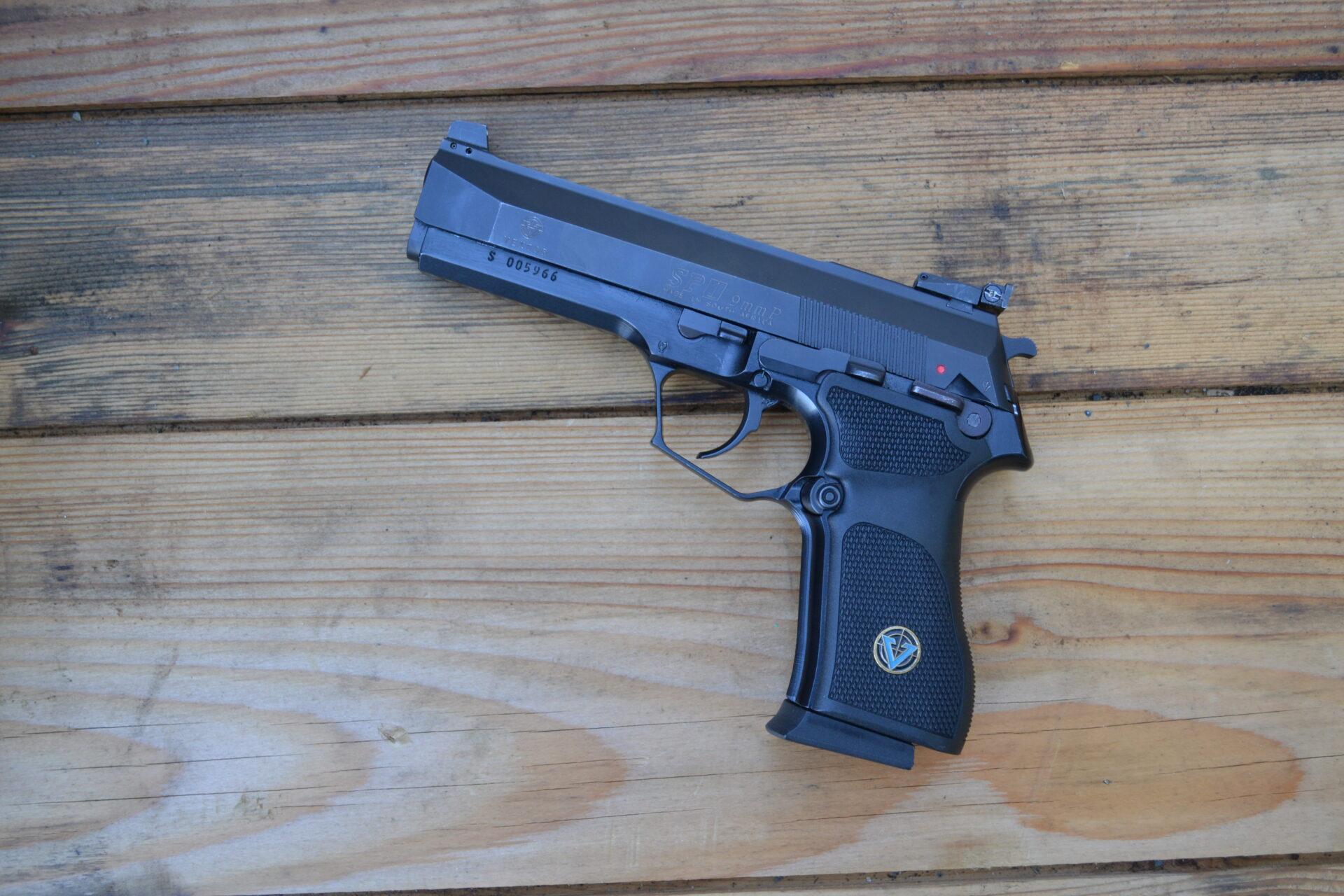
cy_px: 448
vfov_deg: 31.9
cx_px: 672
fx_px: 1568
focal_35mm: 42
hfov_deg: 46.4
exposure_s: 1/100
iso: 400
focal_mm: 28
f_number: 5
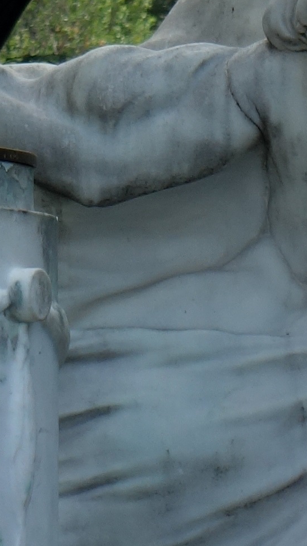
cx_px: -253
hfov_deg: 2.1
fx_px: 8275
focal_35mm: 572
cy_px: -529
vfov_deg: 3.7
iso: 125
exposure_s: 1/250
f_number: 5.6
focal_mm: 35.96
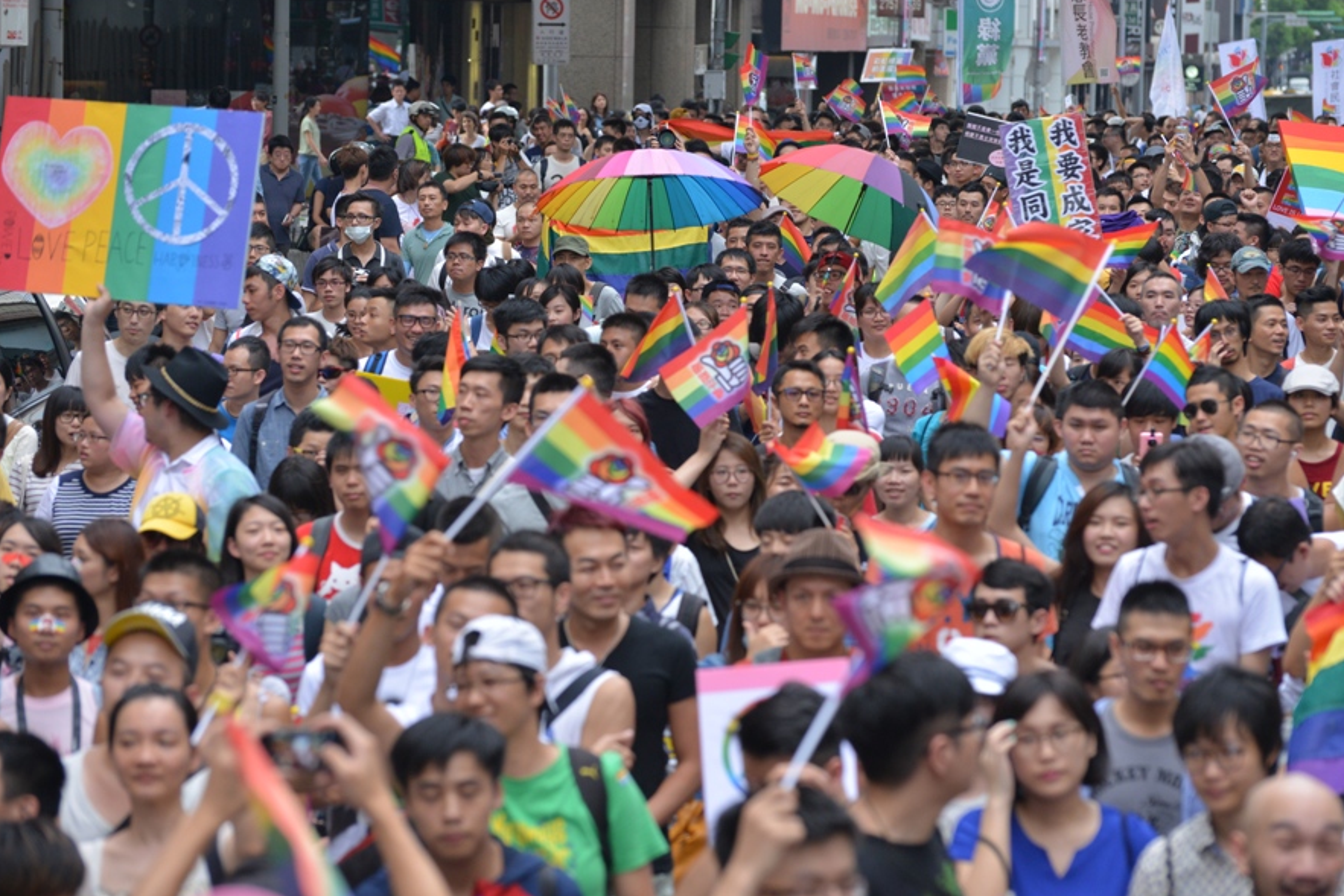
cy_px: 436
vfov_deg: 9.5
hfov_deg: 14.2
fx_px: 5414
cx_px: 702
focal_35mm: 145
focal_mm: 125
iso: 1000
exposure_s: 1/320
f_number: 5.6
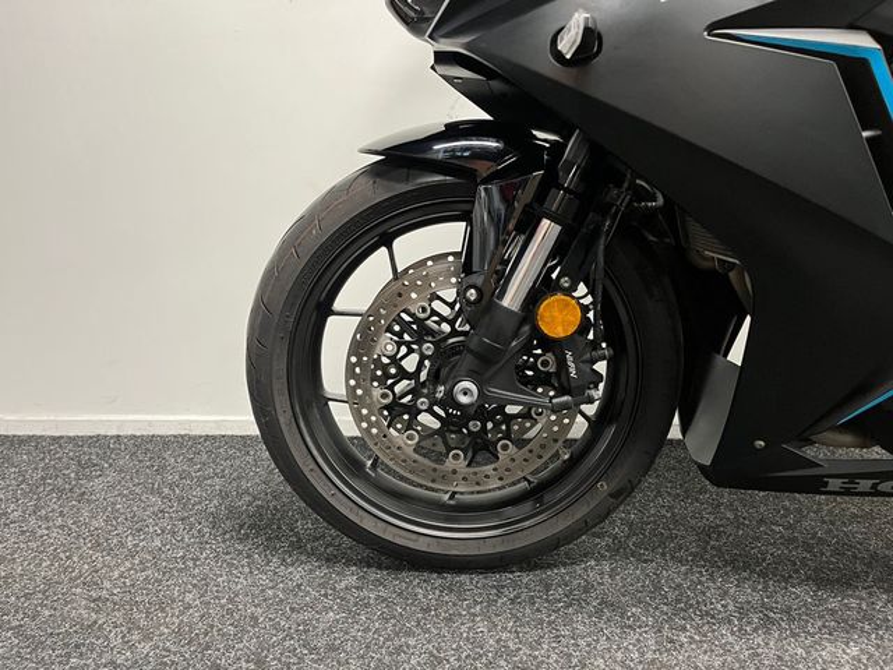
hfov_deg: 67.3
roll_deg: -0.5
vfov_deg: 53.1
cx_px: 446
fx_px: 671
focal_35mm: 26
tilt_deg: -10.8
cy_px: 335
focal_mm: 5.1
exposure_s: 1/50
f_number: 1.6
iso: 320
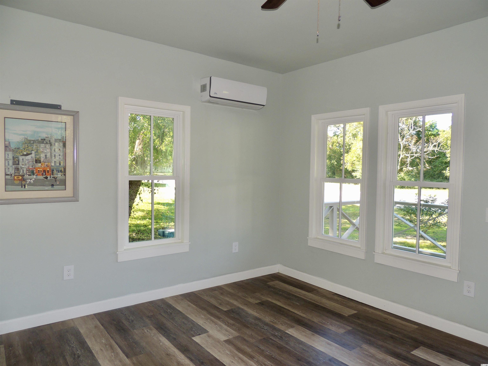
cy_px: 183
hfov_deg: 71.6
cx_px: 244
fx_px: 338
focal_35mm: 24
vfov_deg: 56.8
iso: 100
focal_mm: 4.3
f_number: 3
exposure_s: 1/60
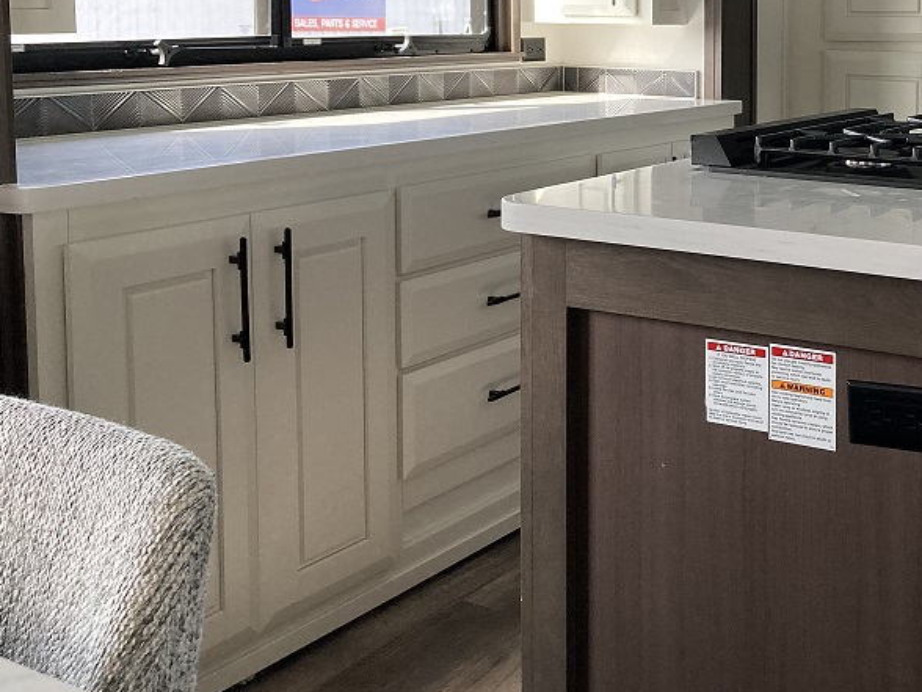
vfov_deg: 29.5
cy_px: 133
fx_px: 1278
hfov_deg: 37.9
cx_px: 764
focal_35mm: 48
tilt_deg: -4.1
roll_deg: -1.7
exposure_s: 1/60
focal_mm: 3.99
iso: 250
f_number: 1.8
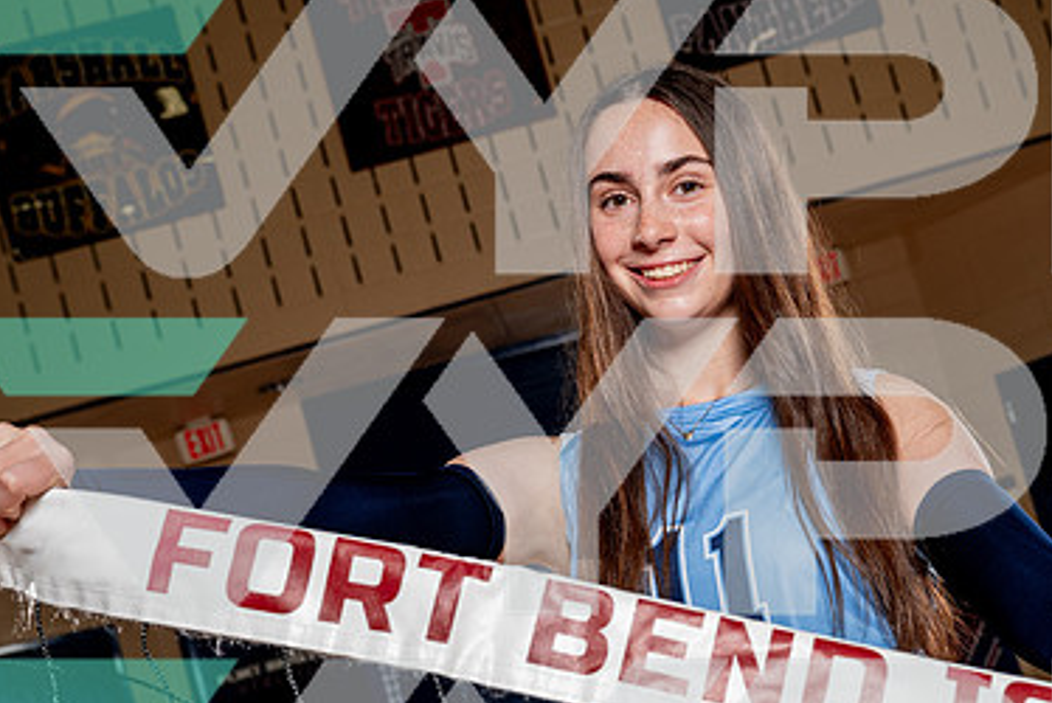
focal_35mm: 62
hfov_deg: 32.2
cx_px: 669
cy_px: 468
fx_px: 1813
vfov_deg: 21.9
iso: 200
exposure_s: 1/250
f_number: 5.6
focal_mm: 40
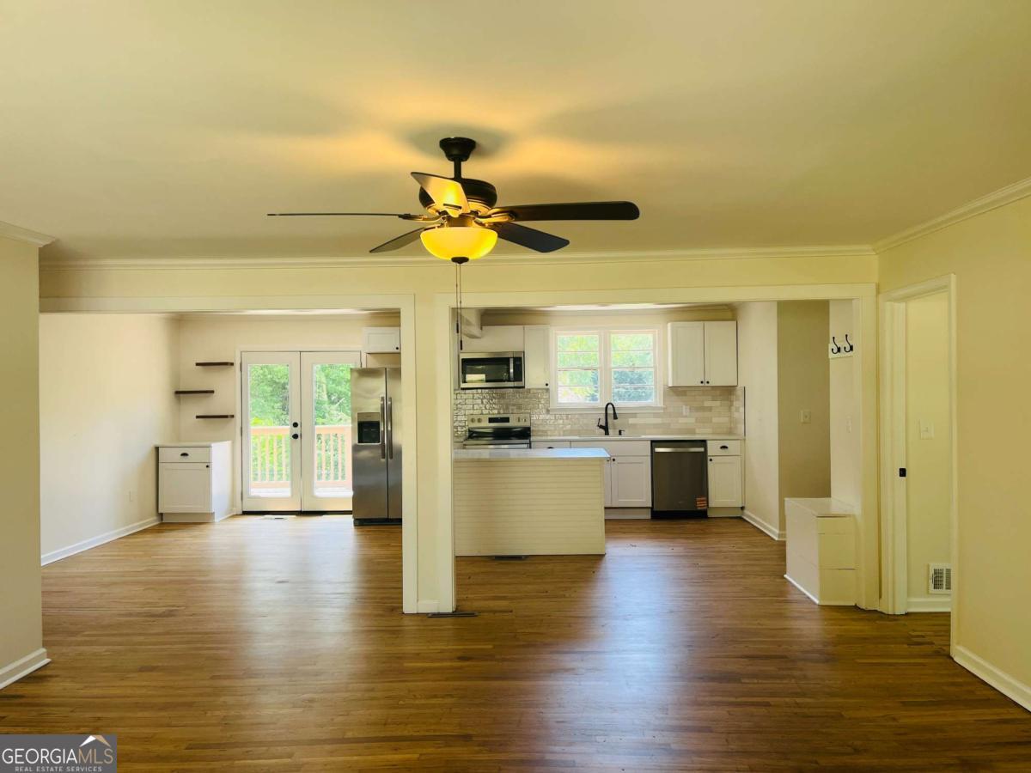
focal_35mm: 26
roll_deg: +1.2
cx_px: 516
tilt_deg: -0.3
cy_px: 386
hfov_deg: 67.3
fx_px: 774
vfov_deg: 53.1
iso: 50
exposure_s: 1/122
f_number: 1.6
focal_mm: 5.1
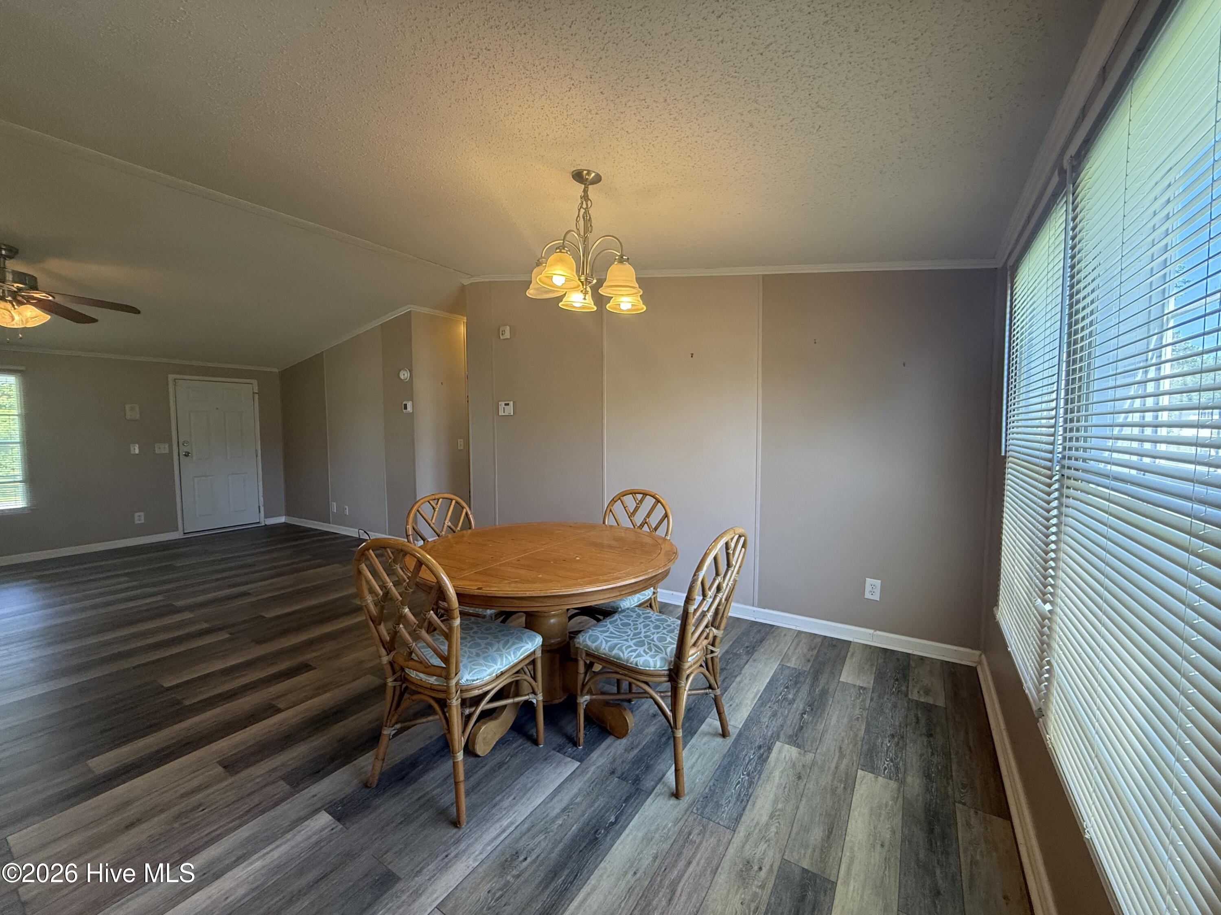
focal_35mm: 14
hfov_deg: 102.1
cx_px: 610
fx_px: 494
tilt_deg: -2.9
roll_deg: +0.9
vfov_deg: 85.7
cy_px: 458
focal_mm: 2.22
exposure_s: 1/120
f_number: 2.2
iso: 200
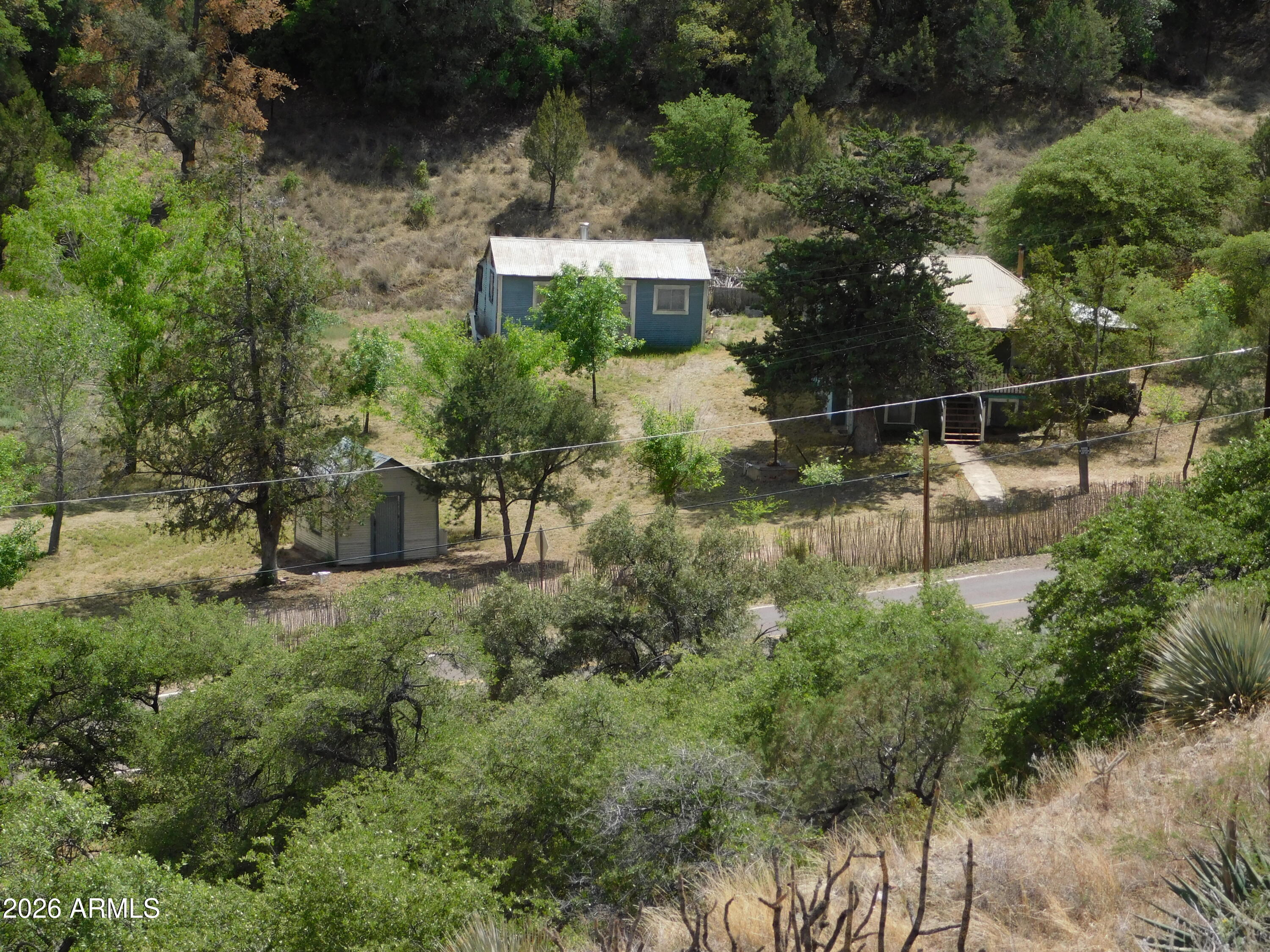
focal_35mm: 115
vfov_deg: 12.9
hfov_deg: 17.1
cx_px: 635
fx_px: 4219
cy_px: 476
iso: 125
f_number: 4.8
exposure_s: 1/500
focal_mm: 20.3
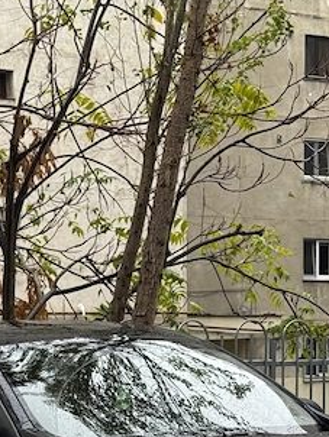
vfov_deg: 15.2
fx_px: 1607
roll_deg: +0.4
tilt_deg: -3.2
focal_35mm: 127
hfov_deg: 11.7
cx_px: 119
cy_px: 454
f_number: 1.78
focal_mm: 6.76
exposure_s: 1/488
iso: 64
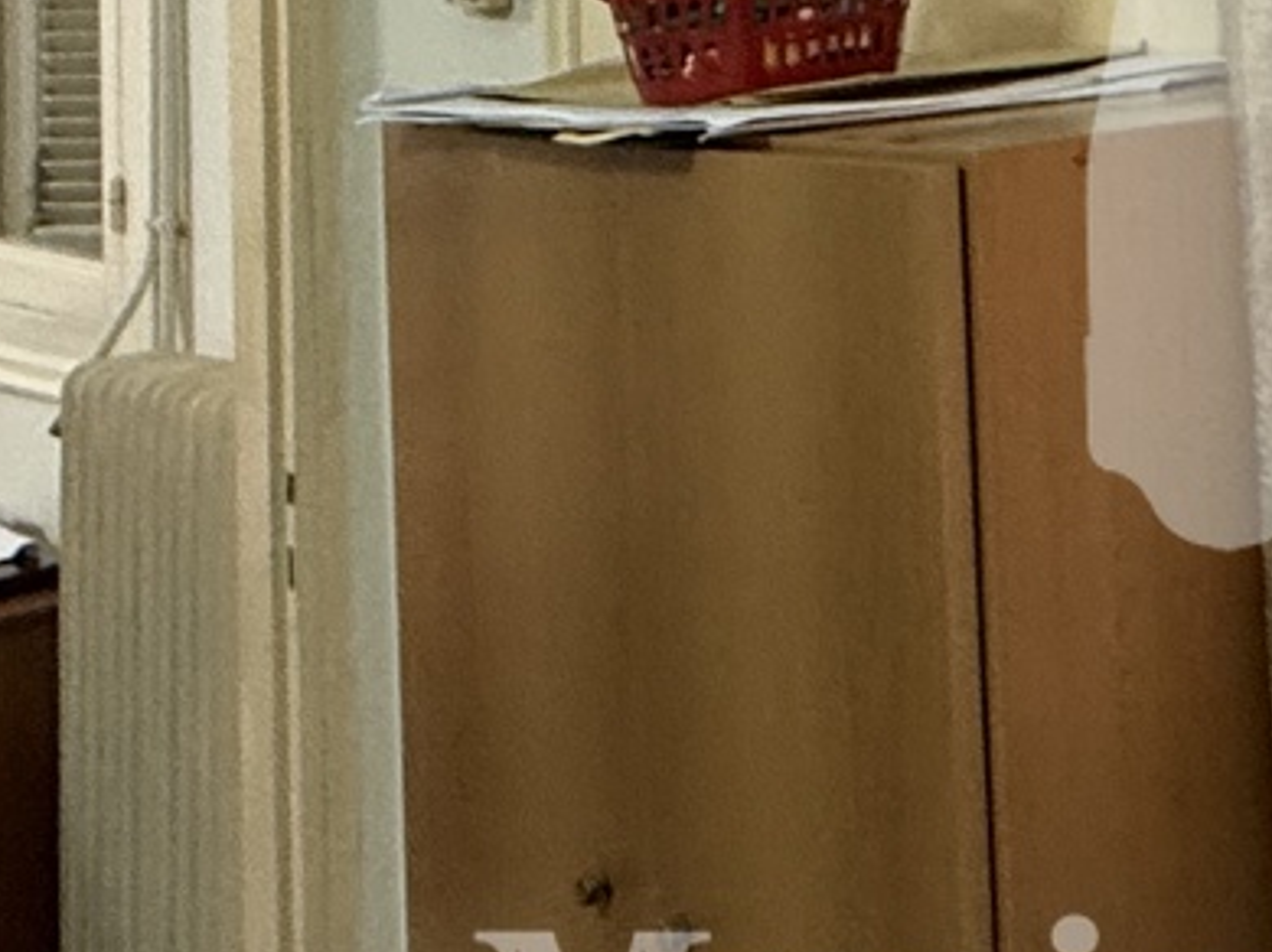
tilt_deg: -0.6
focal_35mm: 69
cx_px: 1826
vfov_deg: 20.1
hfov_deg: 23.4
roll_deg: -0.4
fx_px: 2534
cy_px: -160
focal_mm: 2.22
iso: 200
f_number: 2.2
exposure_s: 1/50
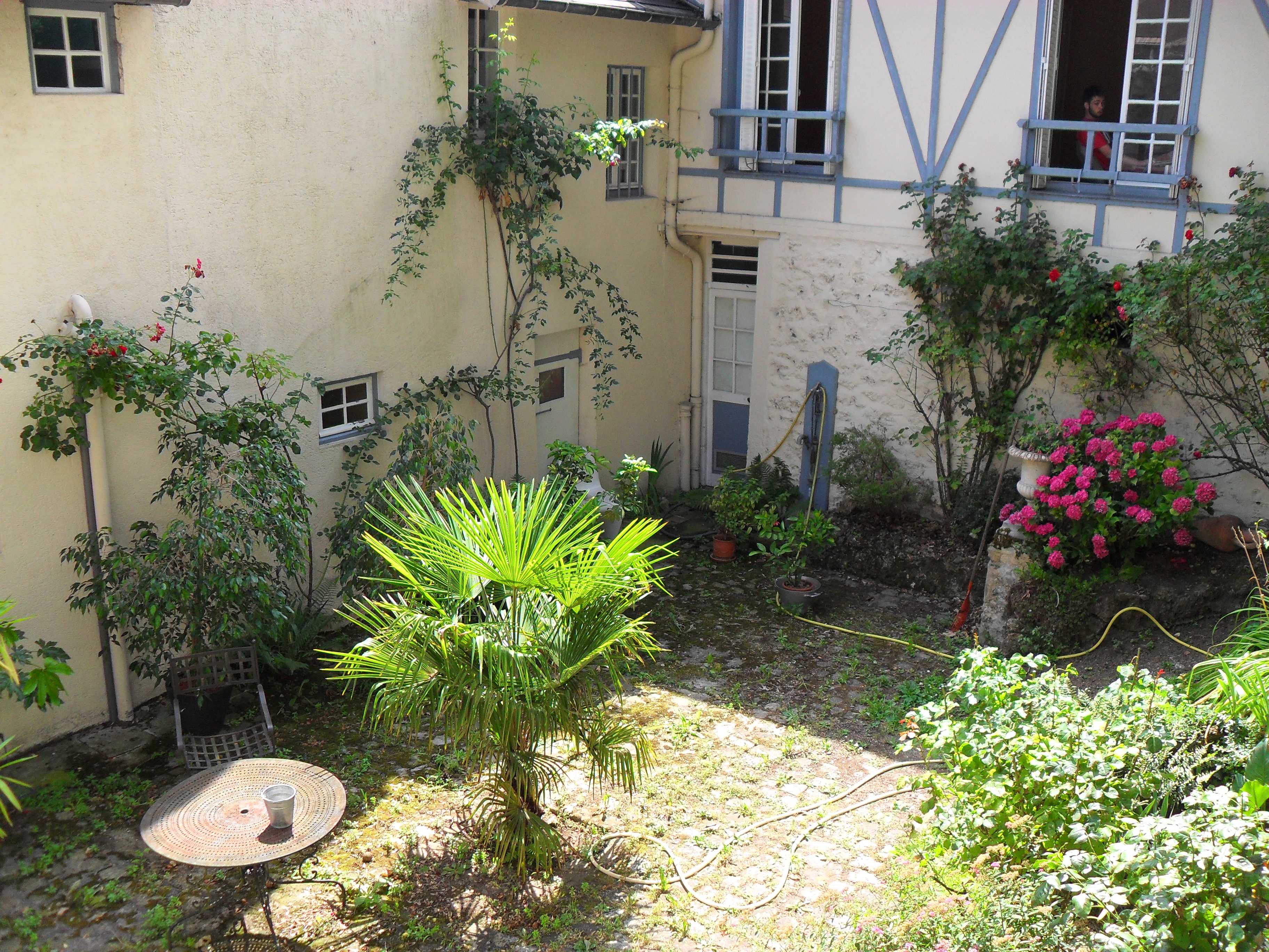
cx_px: 634
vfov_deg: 40.7
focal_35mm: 35
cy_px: 476
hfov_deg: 52.6
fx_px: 1283
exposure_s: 1/250
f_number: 2.8
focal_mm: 6.2
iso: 100
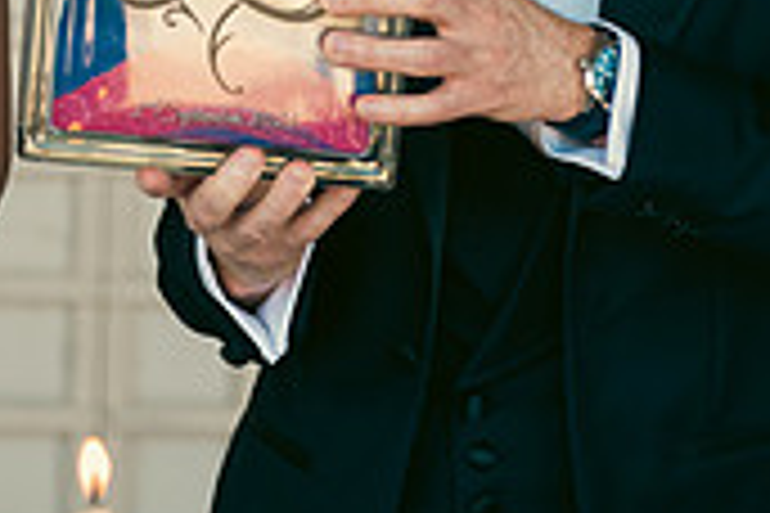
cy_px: -173
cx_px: 167
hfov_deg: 8.7
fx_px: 5069
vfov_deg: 5.8
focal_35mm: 237
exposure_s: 1/250
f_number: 3.5
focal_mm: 70
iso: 320
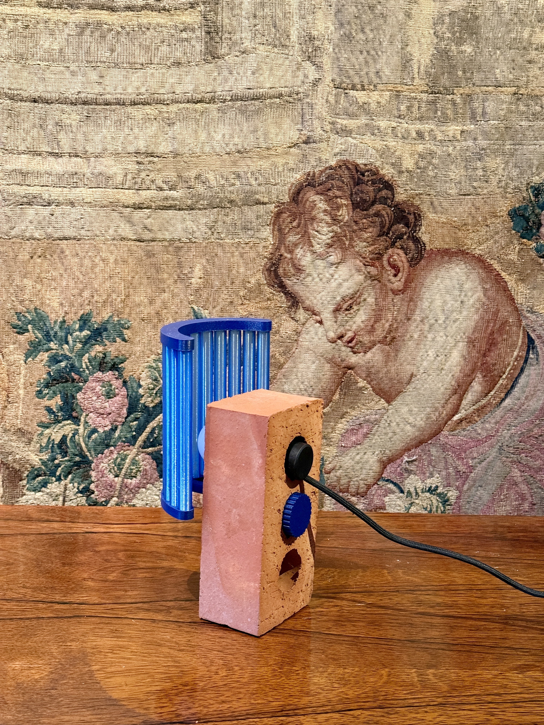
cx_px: 272
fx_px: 1006
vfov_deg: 39.7
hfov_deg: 30.3
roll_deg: -3.4
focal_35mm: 48
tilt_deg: -10.6
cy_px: 362
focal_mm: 6.76
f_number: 1.78
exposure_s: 1/50
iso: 250
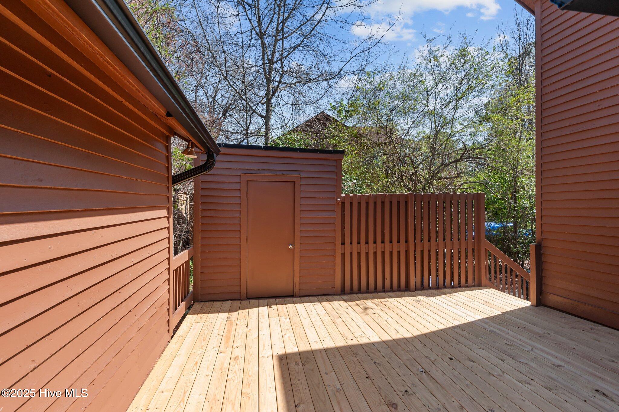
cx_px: 310
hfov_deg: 96.8
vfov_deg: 73.7
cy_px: 206
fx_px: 275
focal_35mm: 16
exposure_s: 1/320
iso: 400
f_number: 9
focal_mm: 16
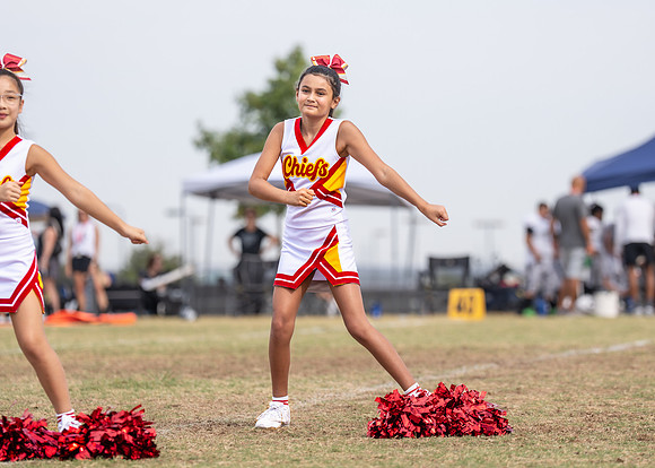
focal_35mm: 228
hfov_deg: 8.8
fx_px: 4246
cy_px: 196
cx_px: 351
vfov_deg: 6.3
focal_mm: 150
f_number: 2.8
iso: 160
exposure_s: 1/1600
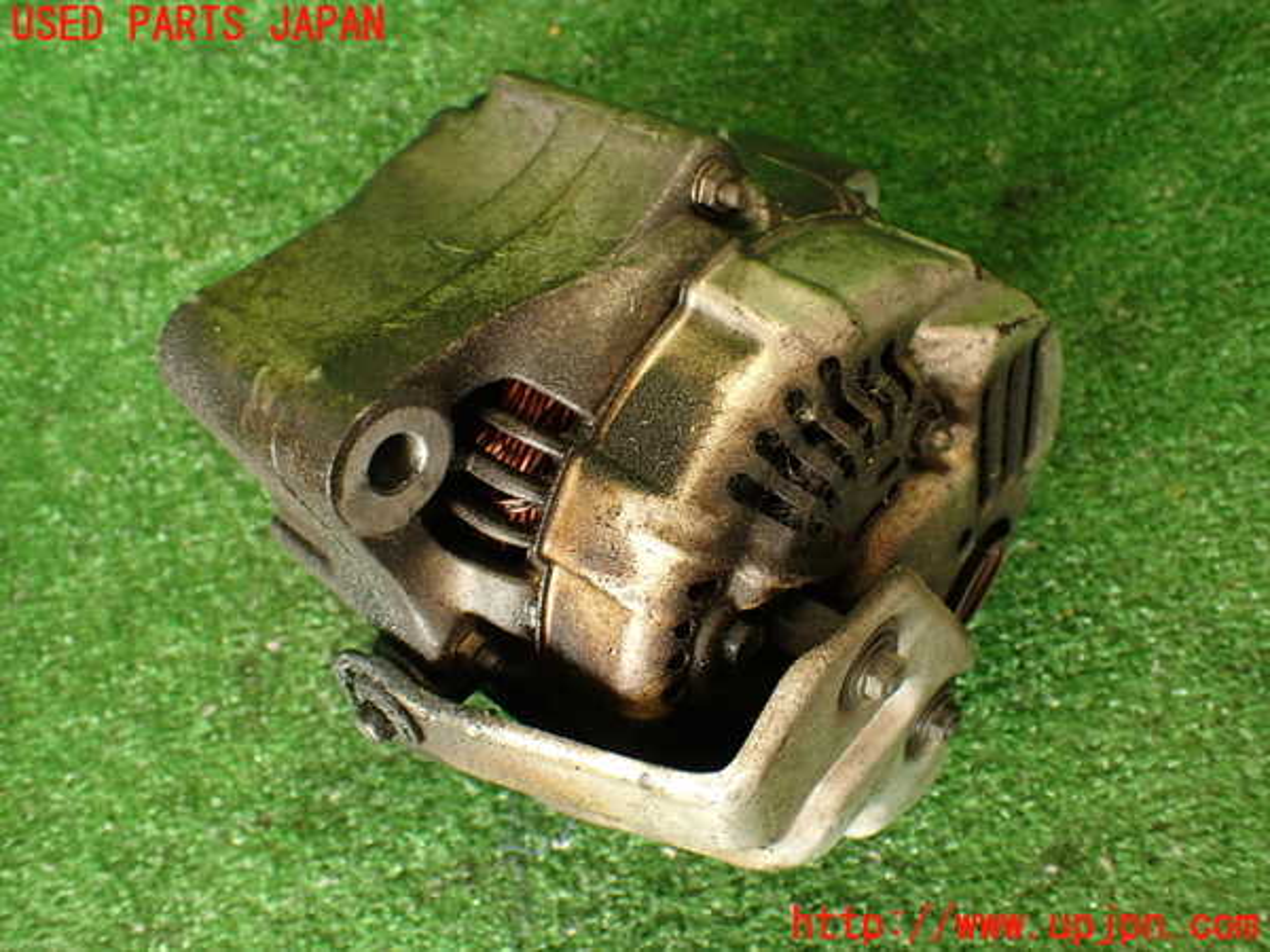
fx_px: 1174
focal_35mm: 32
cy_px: 476
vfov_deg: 44.2
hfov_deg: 56.8
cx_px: 635
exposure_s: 1/40
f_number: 2.4
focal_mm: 5.79
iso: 200
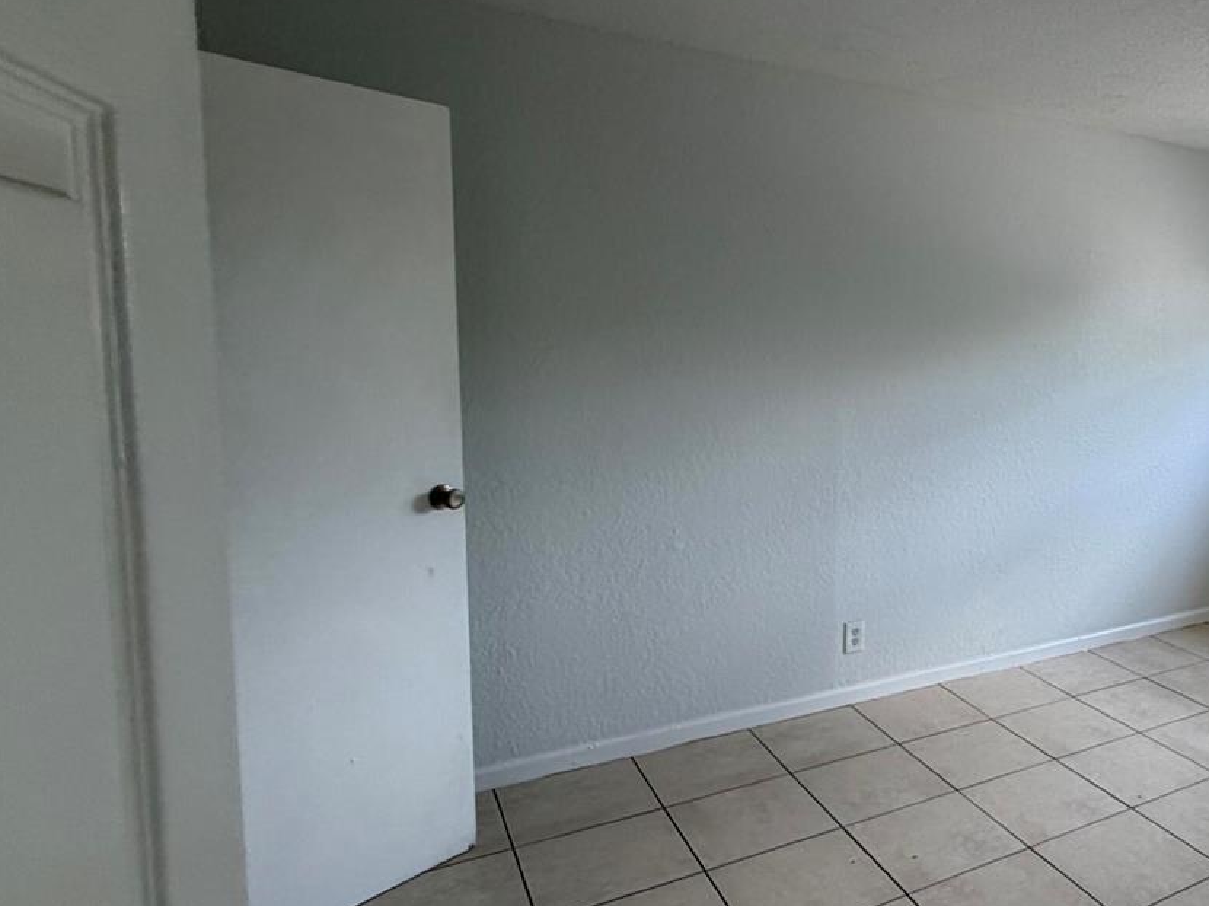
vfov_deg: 51.3
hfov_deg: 57.1
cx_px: 1066
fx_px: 943
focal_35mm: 27
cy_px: 434
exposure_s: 1/120
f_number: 2.2
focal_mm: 2.22
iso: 125
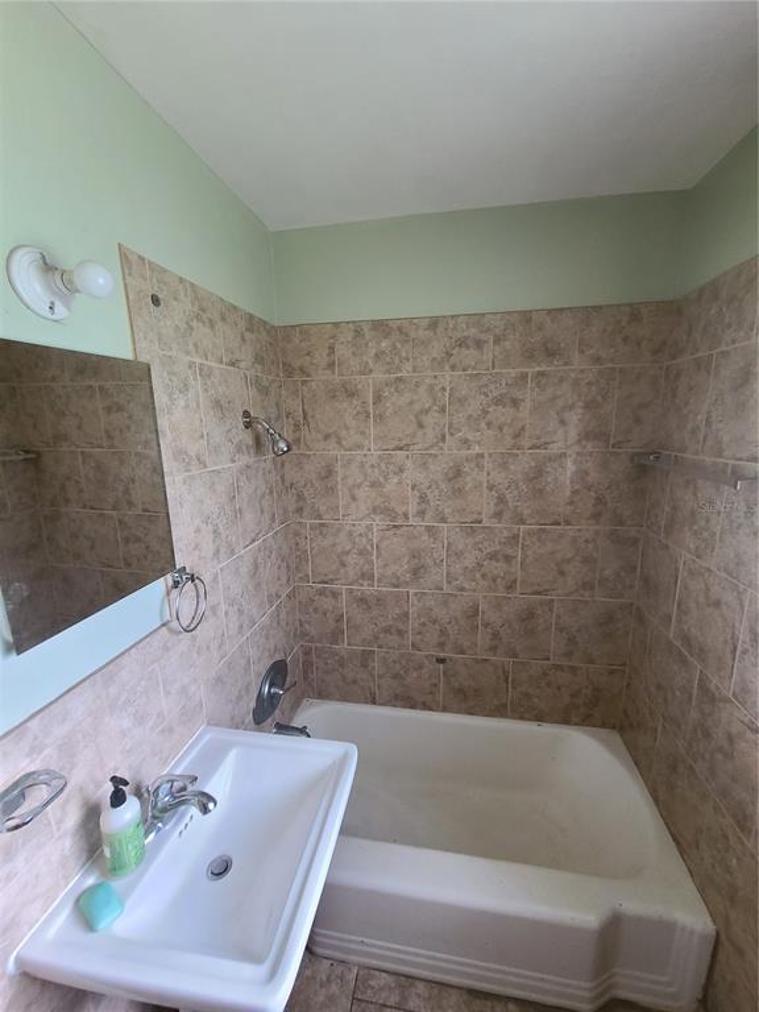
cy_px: 506
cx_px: 380
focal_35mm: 13
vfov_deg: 106.2
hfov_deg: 89.9
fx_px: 380
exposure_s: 1/29
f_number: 2.2
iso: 500
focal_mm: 2.2
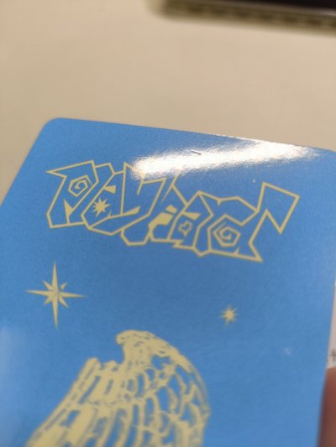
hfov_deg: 54.9
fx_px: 323
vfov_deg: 69.4
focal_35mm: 25
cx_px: 168
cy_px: 224
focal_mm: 4.7
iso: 200
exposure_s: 1/50
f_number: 1.7
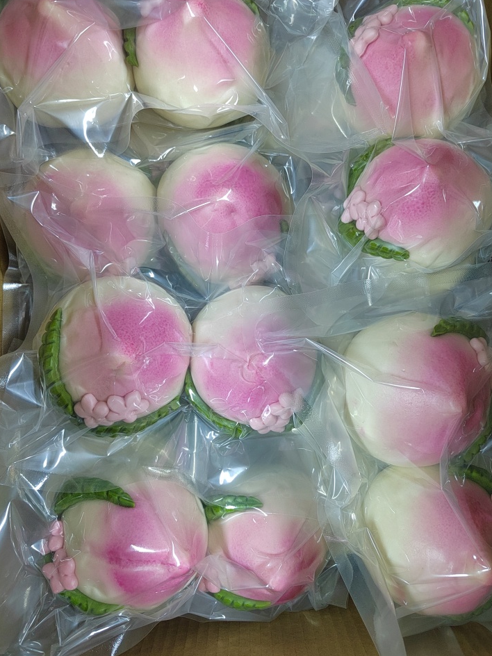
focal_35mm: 26
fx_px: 493
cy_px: 306
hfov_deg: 53.1
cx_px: 249
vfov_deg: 67.2
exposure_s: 1/50
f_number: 1.9
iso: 1397
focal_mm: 5.52
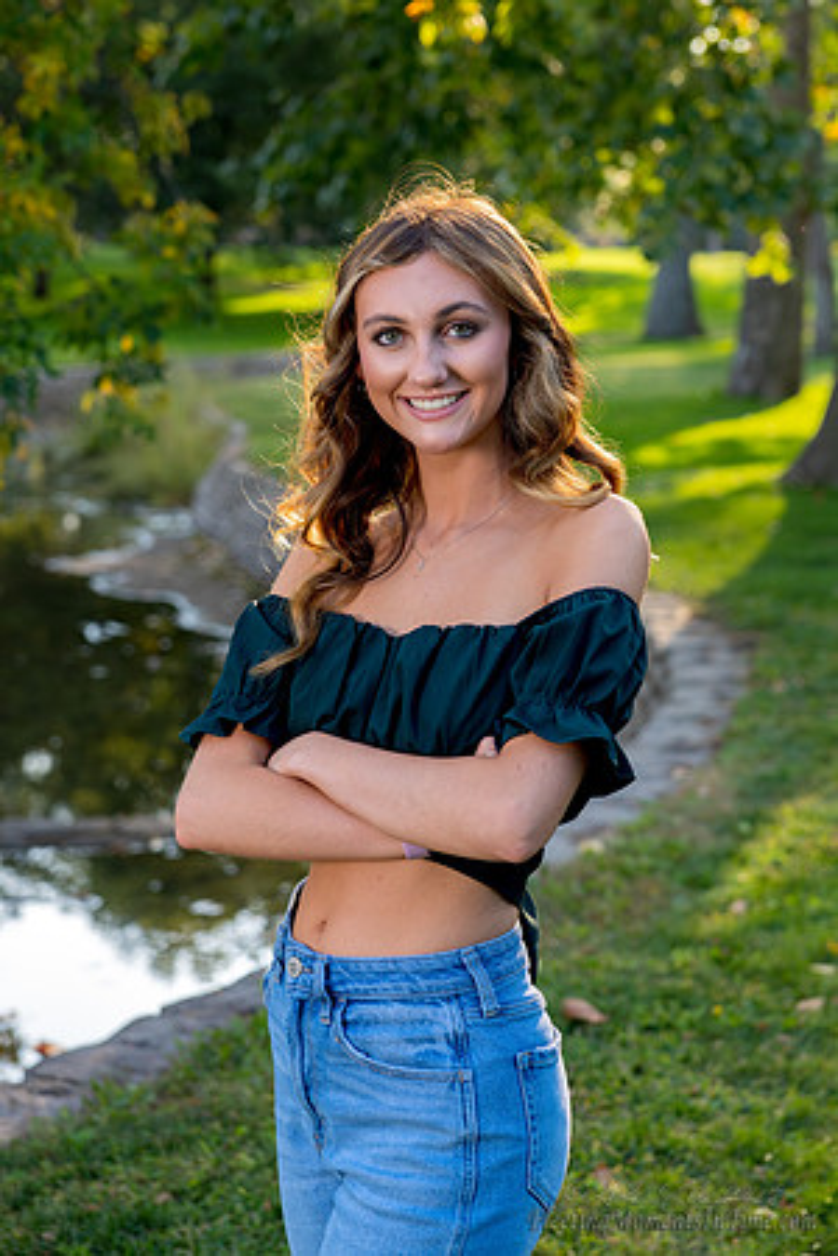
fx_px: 2444
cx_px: 419
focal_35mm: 70
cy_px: 628
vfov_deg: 28.8
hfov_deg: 19.5
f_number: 4.5
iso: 250
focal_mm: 70
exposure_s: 1/160
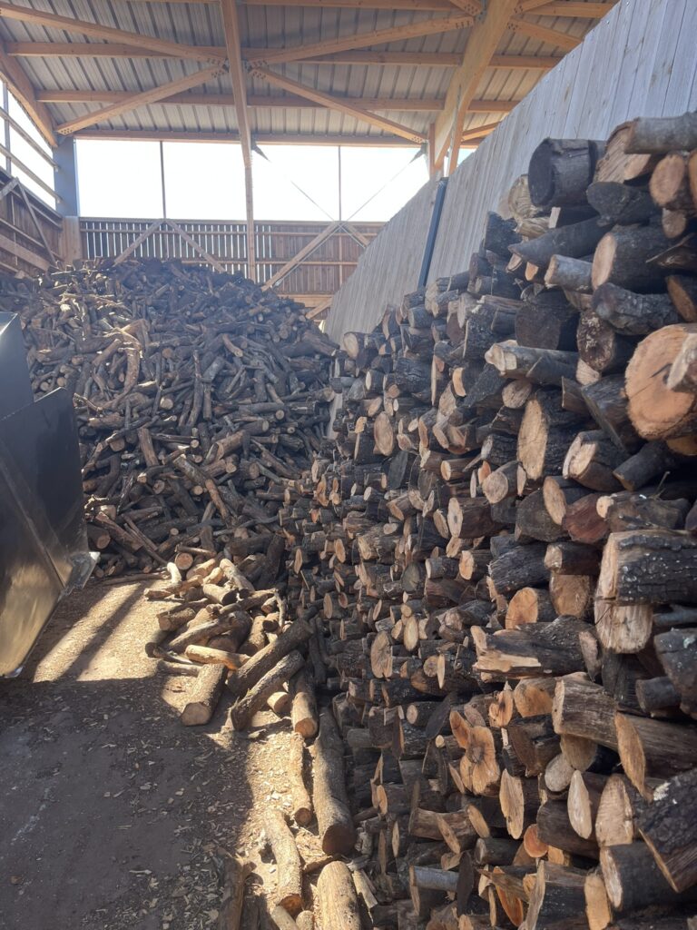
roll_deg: +1.5
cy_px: 465
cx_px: 348
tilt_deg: -4.3
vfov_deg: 67.3
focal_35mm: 26
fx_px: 698
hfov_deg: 53.1
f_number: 1.6
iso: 40
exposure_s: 1/218
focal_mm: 5.1
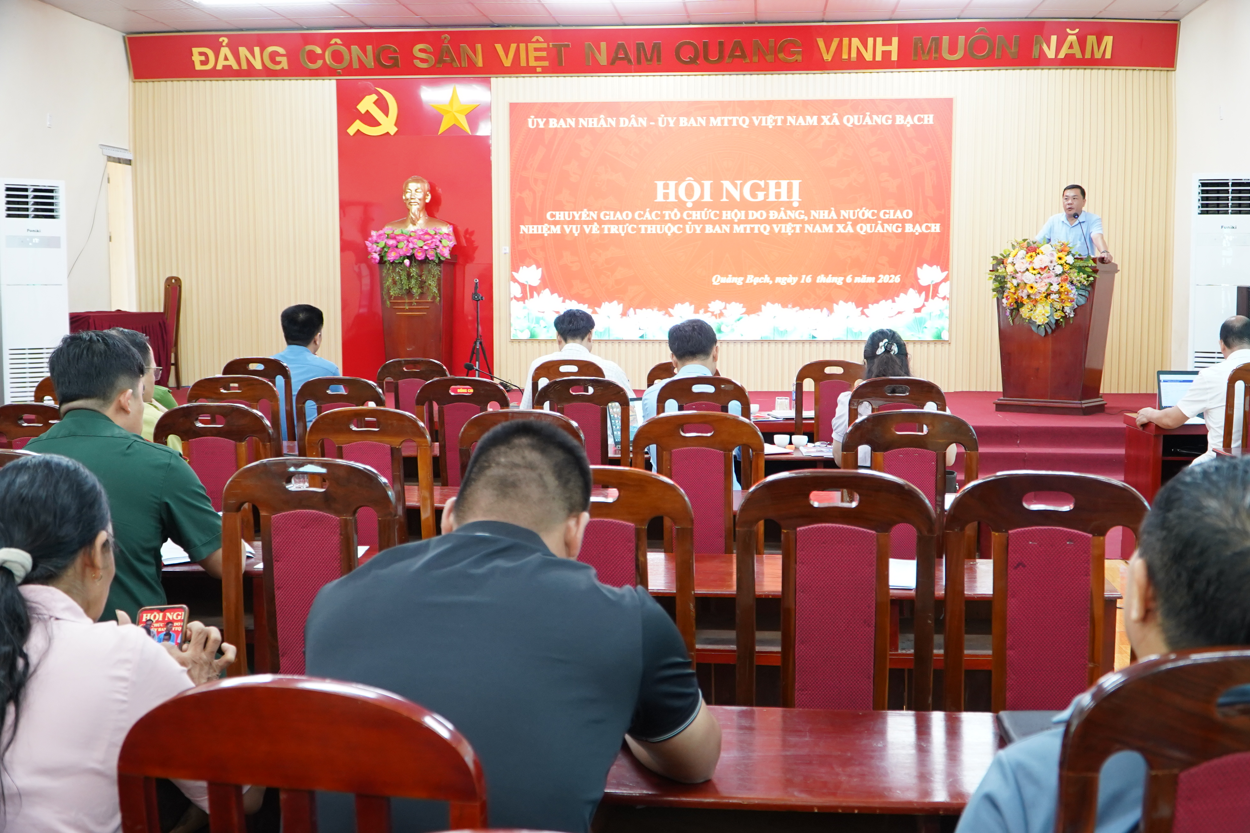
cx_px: 625
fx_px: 1180
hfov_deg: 55.8
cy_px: 416
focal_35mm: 34
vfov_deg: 38.9
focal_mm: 23
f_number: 4
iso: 1600
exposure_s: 1/40
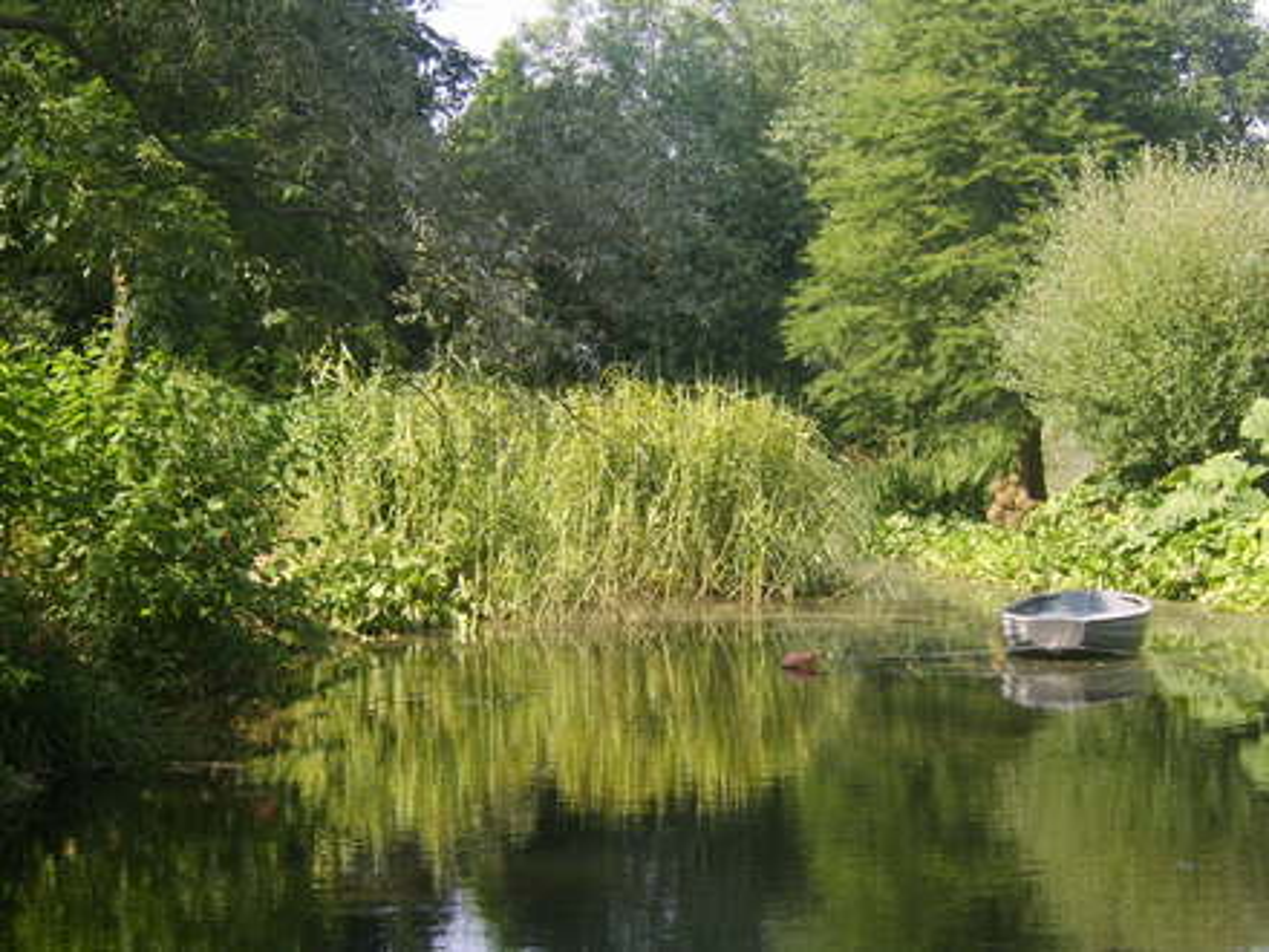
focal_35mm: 62
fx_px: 2273
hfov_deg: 31.2
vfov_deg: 23.7
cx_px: 634
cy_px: 476
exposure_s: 1/125
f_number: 5.6
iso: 71
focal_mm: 16.25
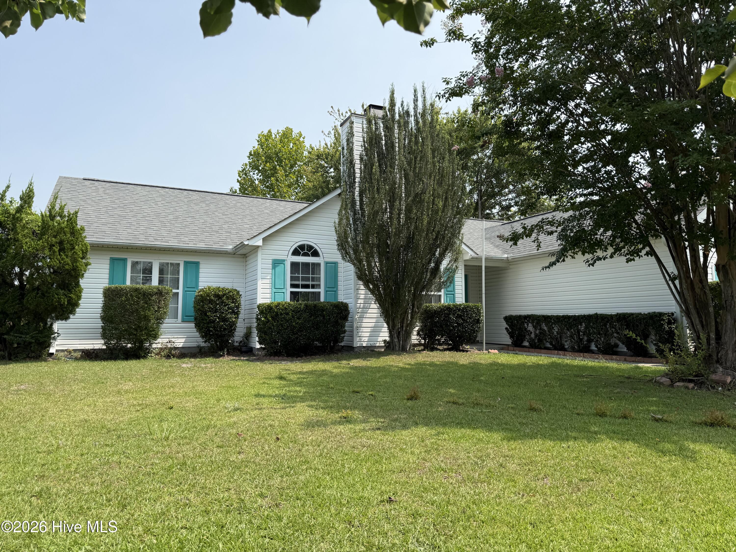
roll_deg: +0.2
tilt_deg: +6.3
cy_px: 276
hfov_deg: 71.6
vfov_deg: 56.8
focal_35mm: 24
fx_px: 510
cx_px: 368
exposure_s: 1/3021
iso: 80
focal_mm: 6.76
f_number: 1.78
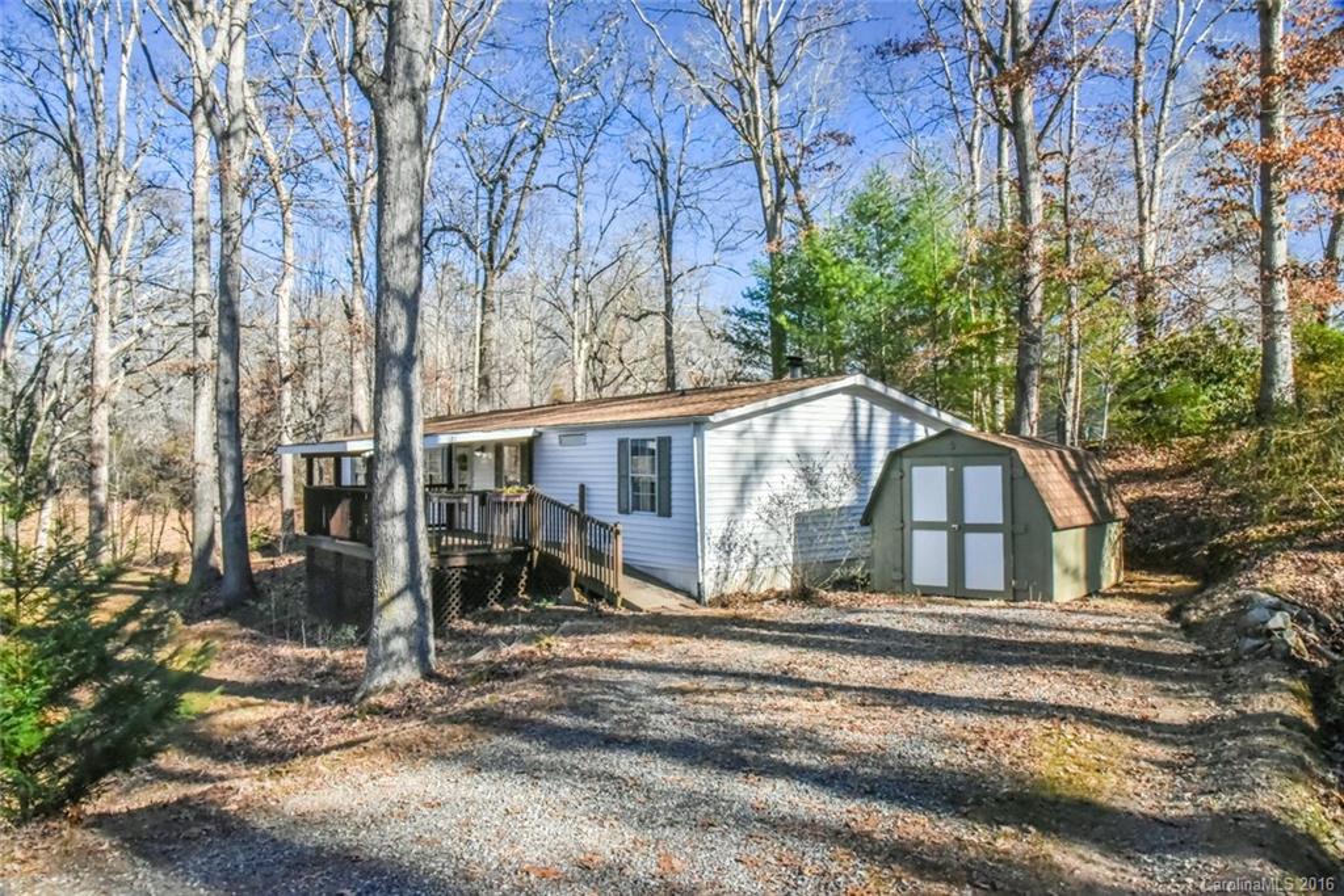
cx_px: 672
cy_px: 448
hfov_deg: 73.7
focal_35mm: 24
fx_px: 896
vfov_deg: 53.1
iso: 4000
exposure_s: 1/400
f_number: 20
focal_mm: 24
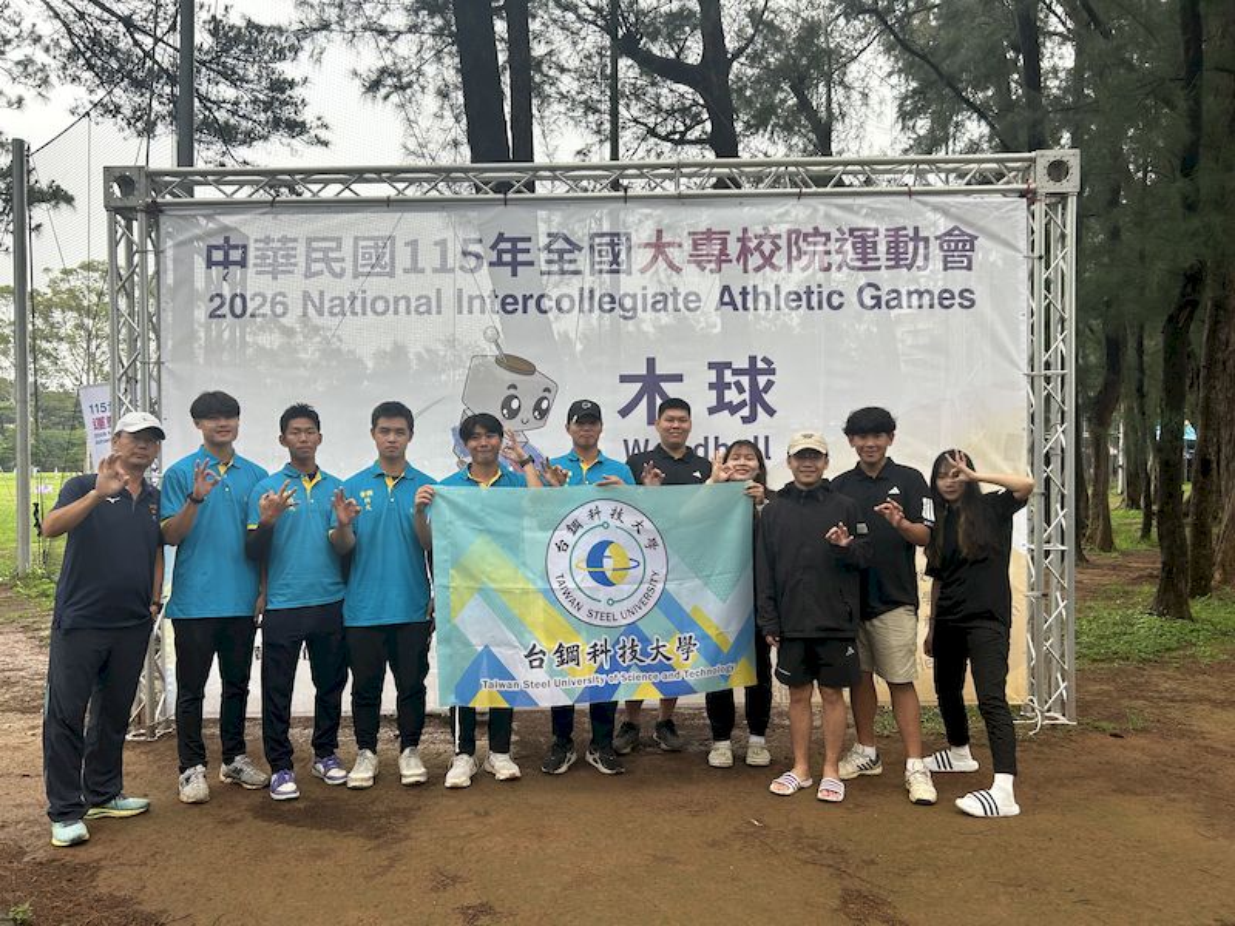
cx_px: 618
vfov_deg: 53.1
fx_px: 928
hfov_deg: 67.3
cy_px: 463
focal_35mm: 26
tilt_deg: -0.2
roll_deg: +0.8
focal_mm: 5.7
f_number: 1.5
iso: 32
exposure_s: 1/142
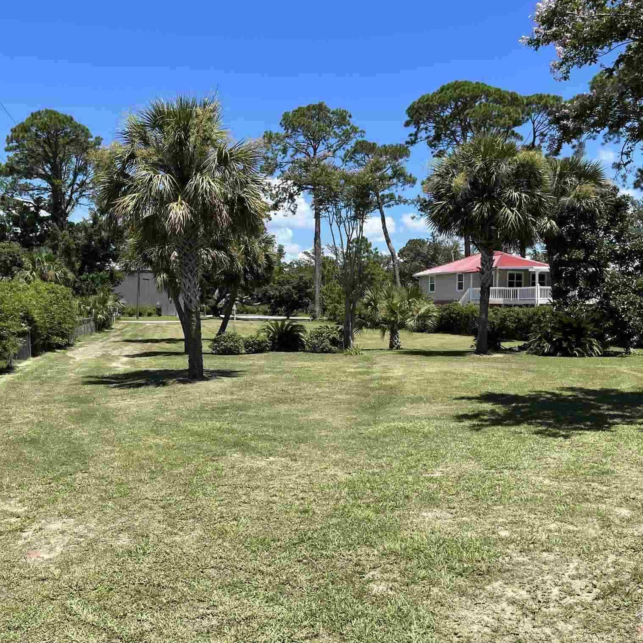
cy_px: 321
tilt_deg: -0.9
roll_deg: +0.0
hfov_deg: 52.4
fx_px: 651
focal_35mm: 31
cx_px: 278
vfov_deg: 52.5
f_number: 1.6
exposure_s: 1/2358
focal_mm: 5.1
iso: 50
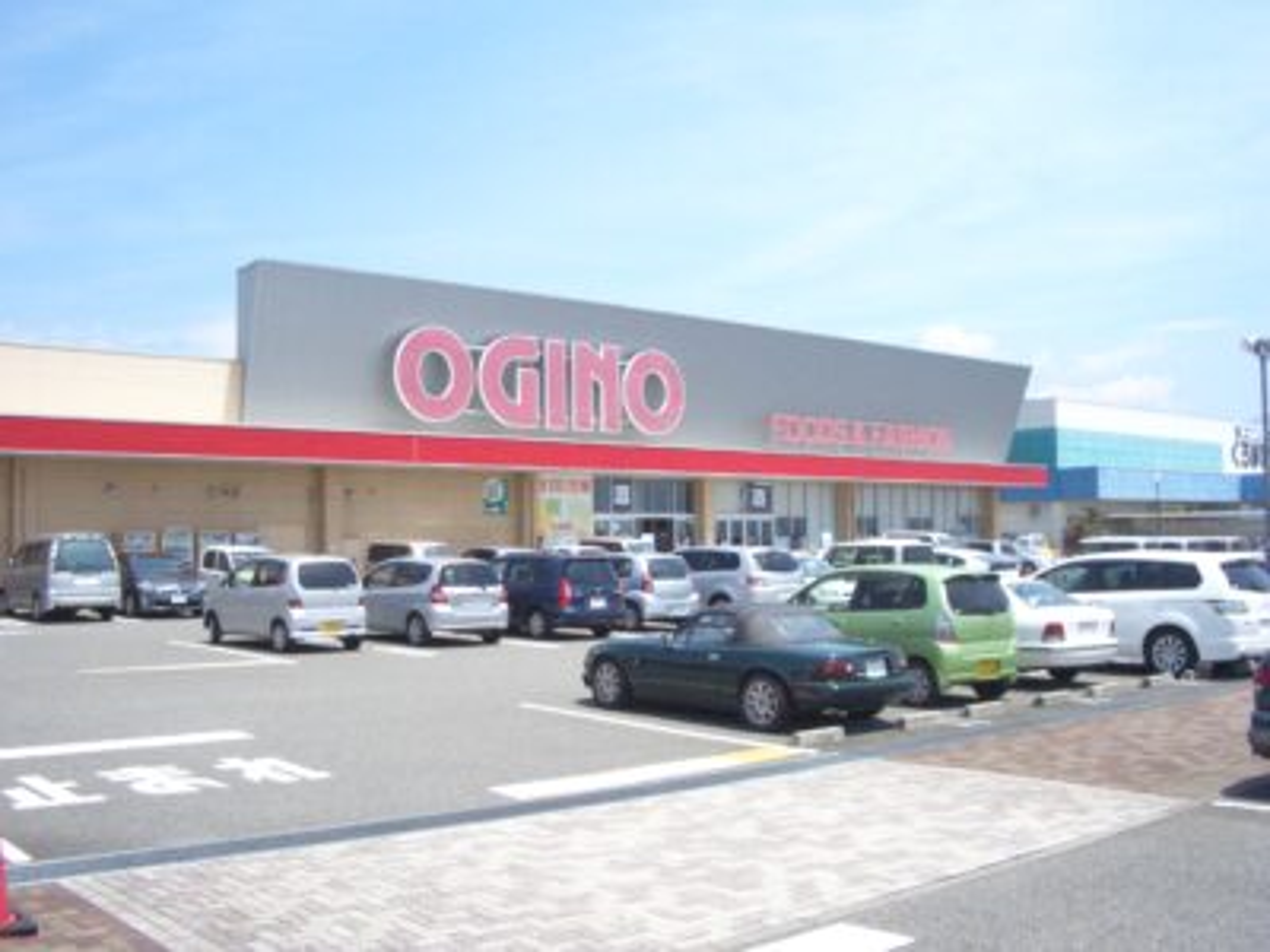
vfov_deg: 40.7
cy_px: 476
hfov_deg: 52.6
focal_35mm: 35
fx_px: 1284
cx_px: 635
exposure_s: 1/2000
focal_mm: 5.8
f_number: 4.3
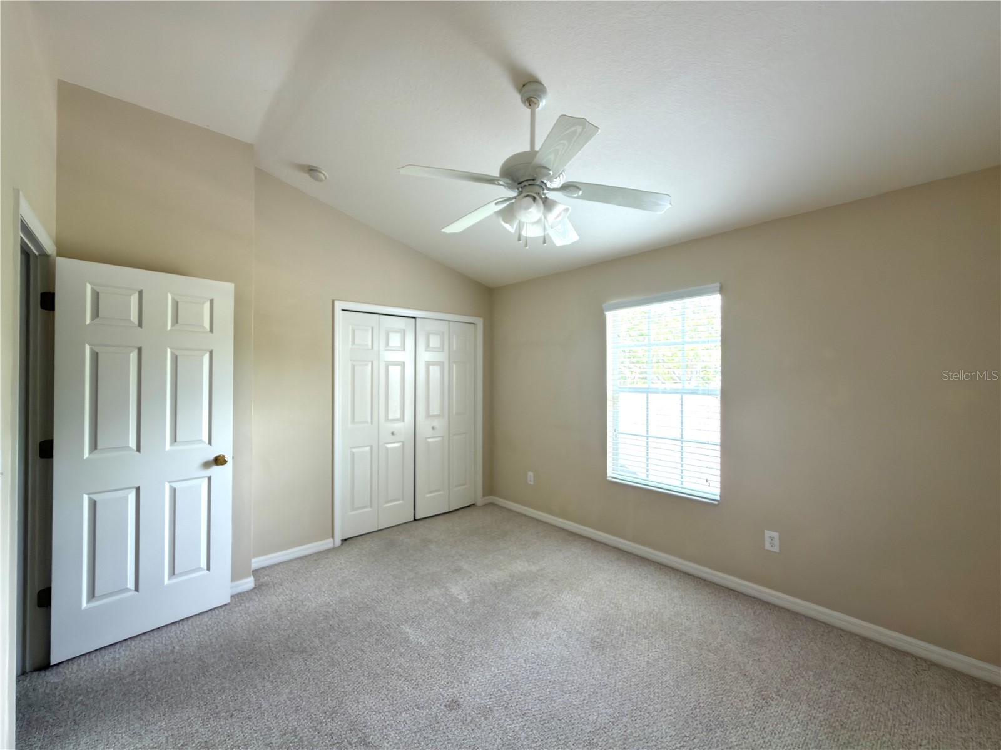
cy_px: 375
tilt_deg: -0.9
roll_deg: +0.1
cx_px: 500
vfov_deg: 85.7
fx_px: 405
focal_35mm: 14
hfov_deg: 102.1
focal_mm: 2.22
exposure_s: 1/31
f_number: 2.2
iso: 64
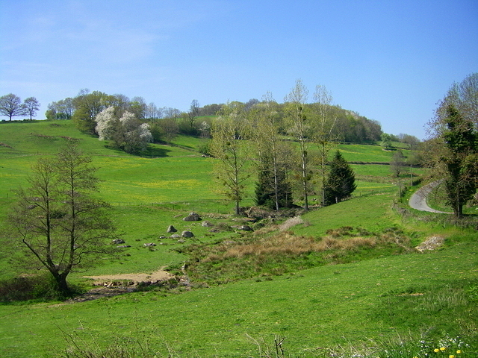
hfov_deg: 44.8
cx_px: 239
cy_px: 179
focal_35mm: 42
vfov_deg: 34.3
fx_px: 580
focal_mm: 6.9
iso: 64
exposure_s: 1/125
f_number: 7.1
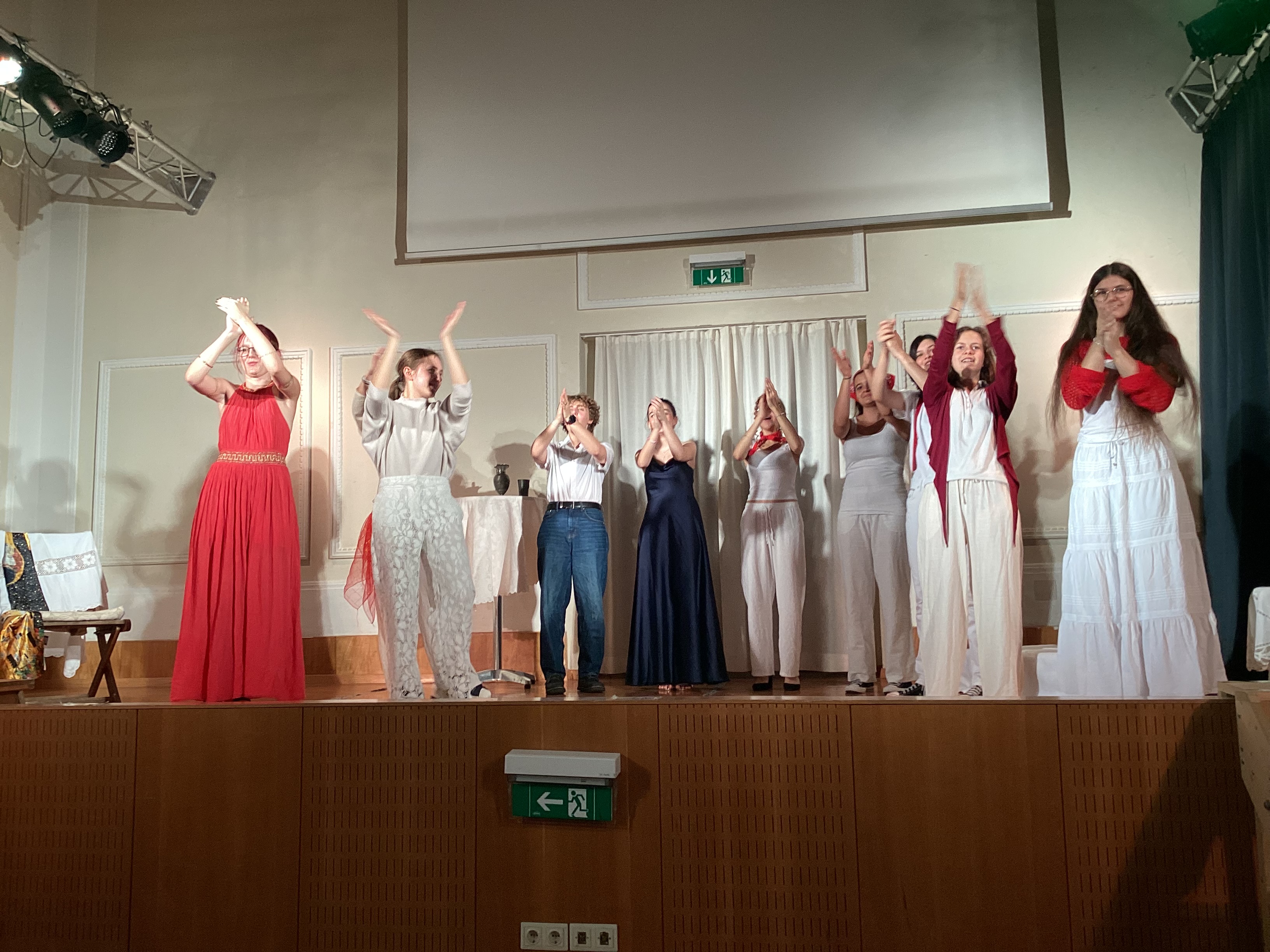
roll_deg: +0.7
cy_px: 476
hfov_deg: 58.4
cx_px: 635
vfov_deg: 45.4
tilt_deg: +5.4
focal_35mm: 31
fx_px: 1137
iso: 50
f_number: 2.4
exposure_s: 1/50
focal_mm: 3.3
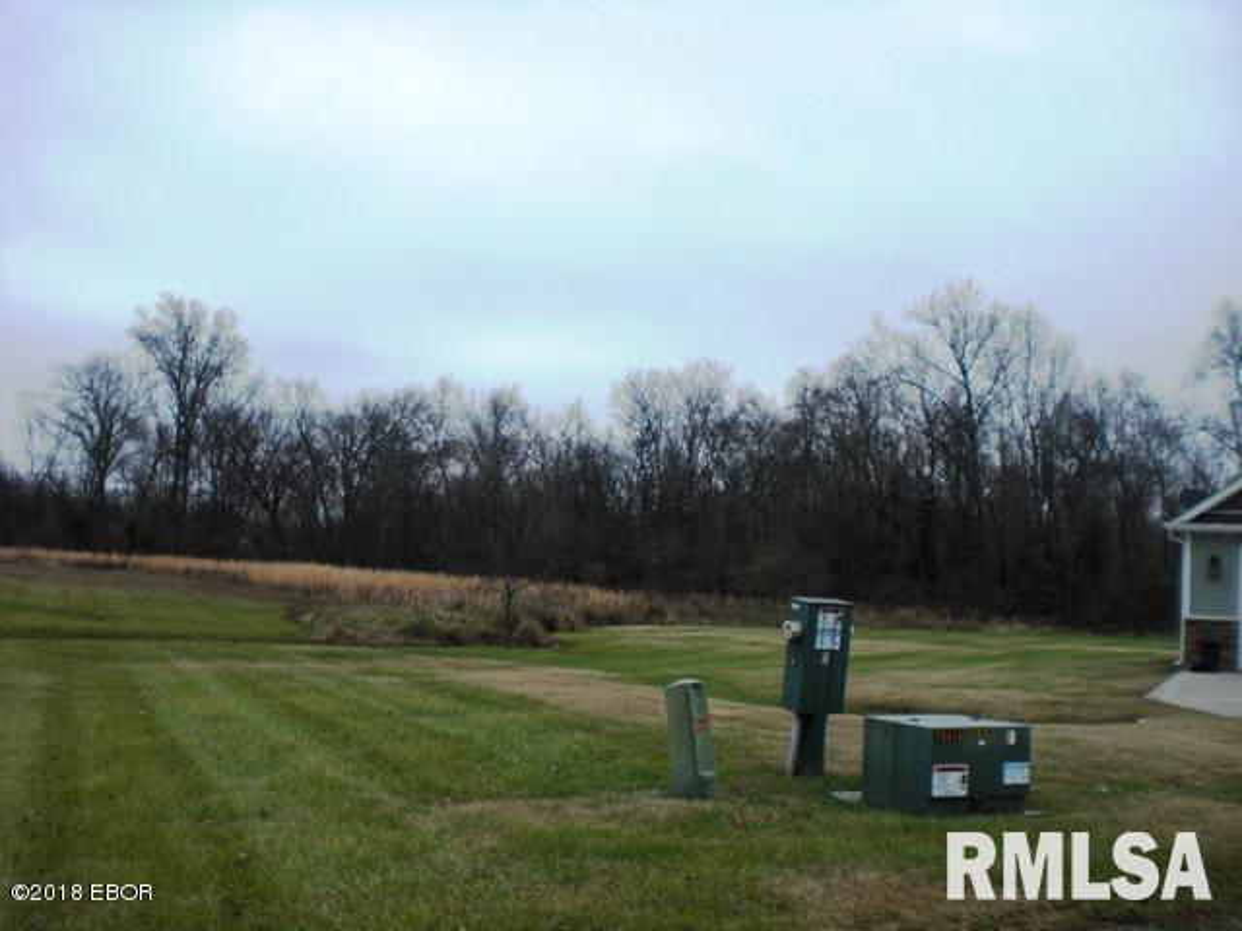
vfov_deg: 37.7
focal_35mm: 38
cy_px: 466
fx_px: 1363
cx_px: 621
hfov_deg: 49.0
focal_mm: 6.3
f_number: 3.1
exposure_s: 1/250
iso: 64
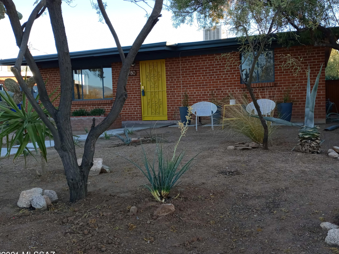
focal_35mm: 33
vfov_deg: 42.9
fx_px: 323
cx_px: 194
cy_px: 118
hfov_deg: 55.1
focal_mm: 3.61
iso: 100
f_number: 1.8
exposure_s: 1/224
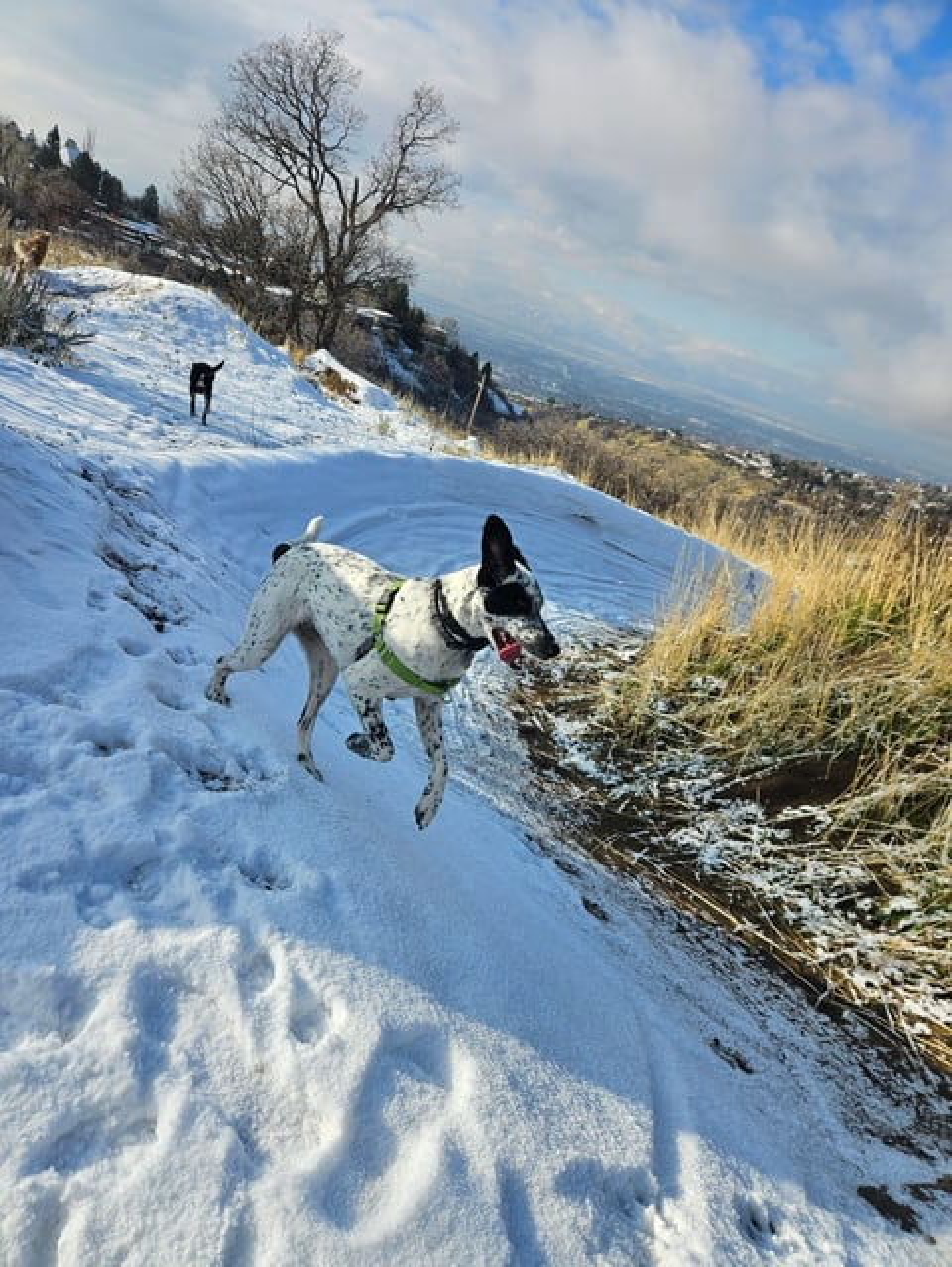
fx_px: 843
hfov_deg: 58.9
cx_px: 476
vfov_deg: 73.9
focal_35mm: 23
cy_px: 634
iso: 25
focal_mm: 5.4
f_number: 1.8
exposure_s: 1/1936
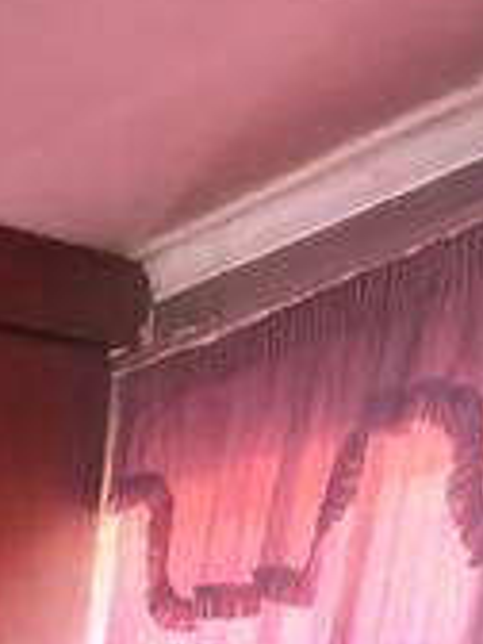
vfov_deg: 18.4
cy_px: 1322
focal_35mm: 62
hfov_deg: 19.1
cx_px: -341
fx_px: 1153
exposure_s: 1/33.3
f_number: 2.2
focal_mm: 1.76
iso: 400
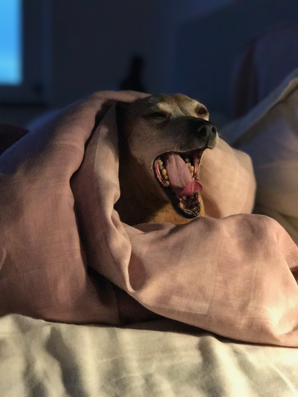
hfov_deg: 25.7
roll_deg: -1.9
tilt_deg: -6.9
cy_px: 198
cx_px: 149
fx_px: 654
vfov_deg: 33.8
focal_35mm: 57
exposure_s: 1/50
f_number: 2.8
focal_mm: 6.6
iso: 800
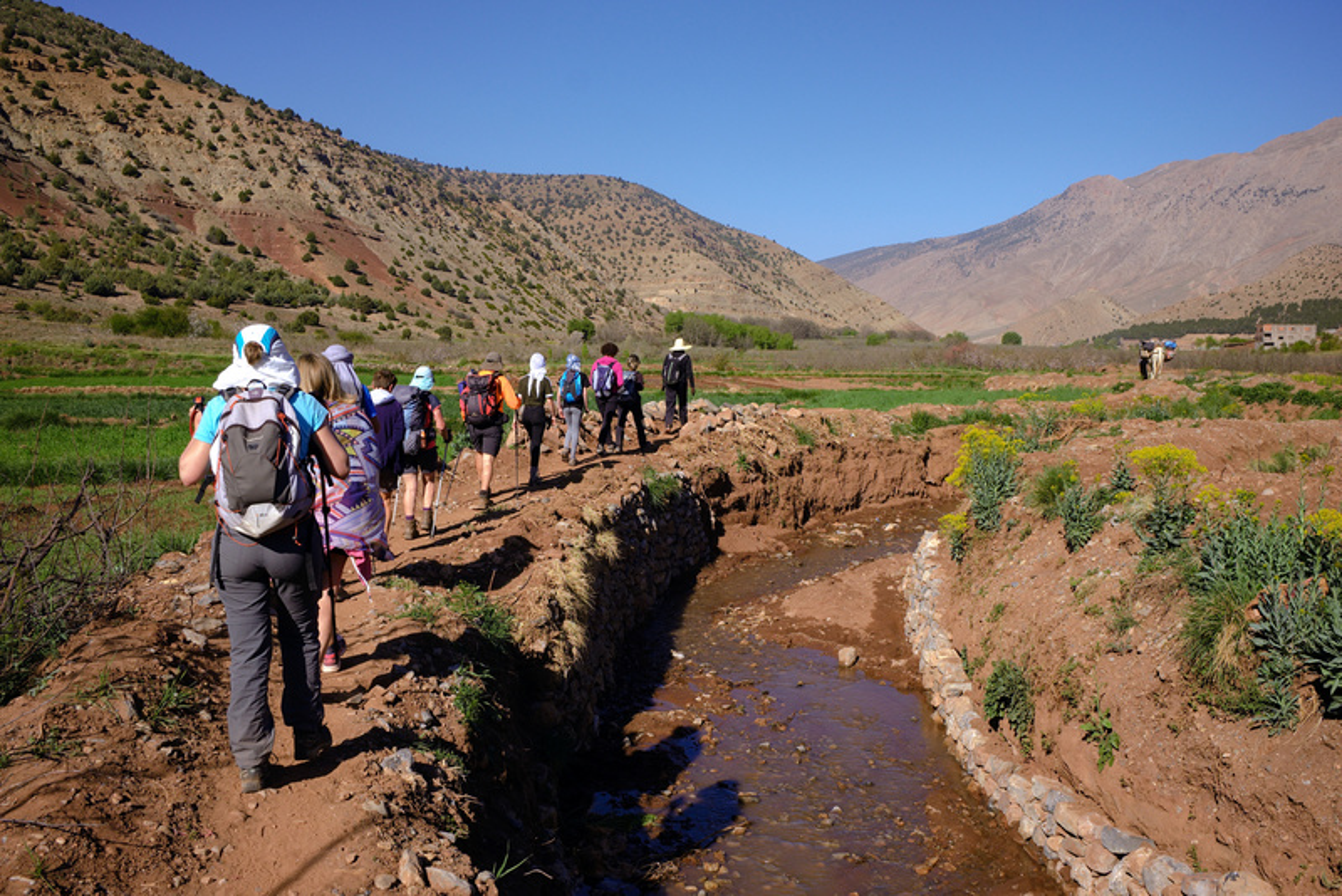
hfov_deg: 54.4
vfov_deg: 37.9
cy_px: 448
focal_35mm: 35
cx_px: 671
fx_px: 1305
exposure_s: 1/320
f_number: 11
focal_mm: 23
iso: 400
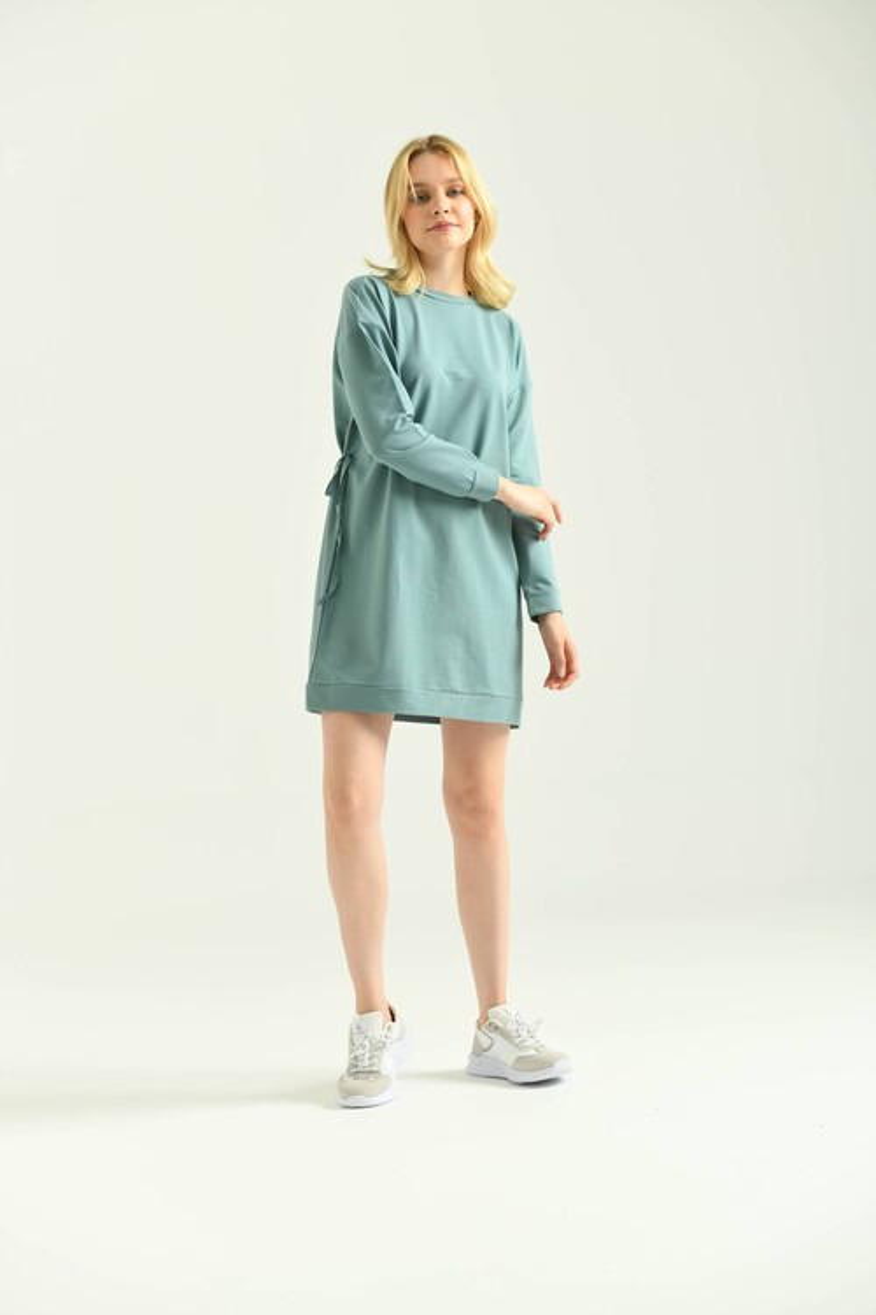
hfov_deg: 18.2
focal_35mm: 75
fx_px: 2737
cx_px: 438
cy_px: 658
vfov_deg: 27.0
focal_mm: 75
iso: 125
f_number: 5.6
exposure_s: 1/160
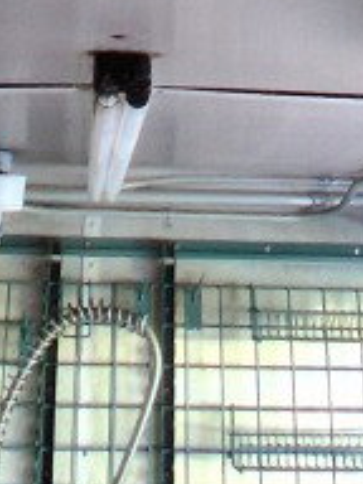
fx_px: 1007
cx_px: 139
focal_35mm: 72
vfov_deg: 21.4
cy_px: -296
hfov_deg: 20.4
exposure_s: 1/40
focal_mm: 1.4
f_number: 2.2
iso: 320
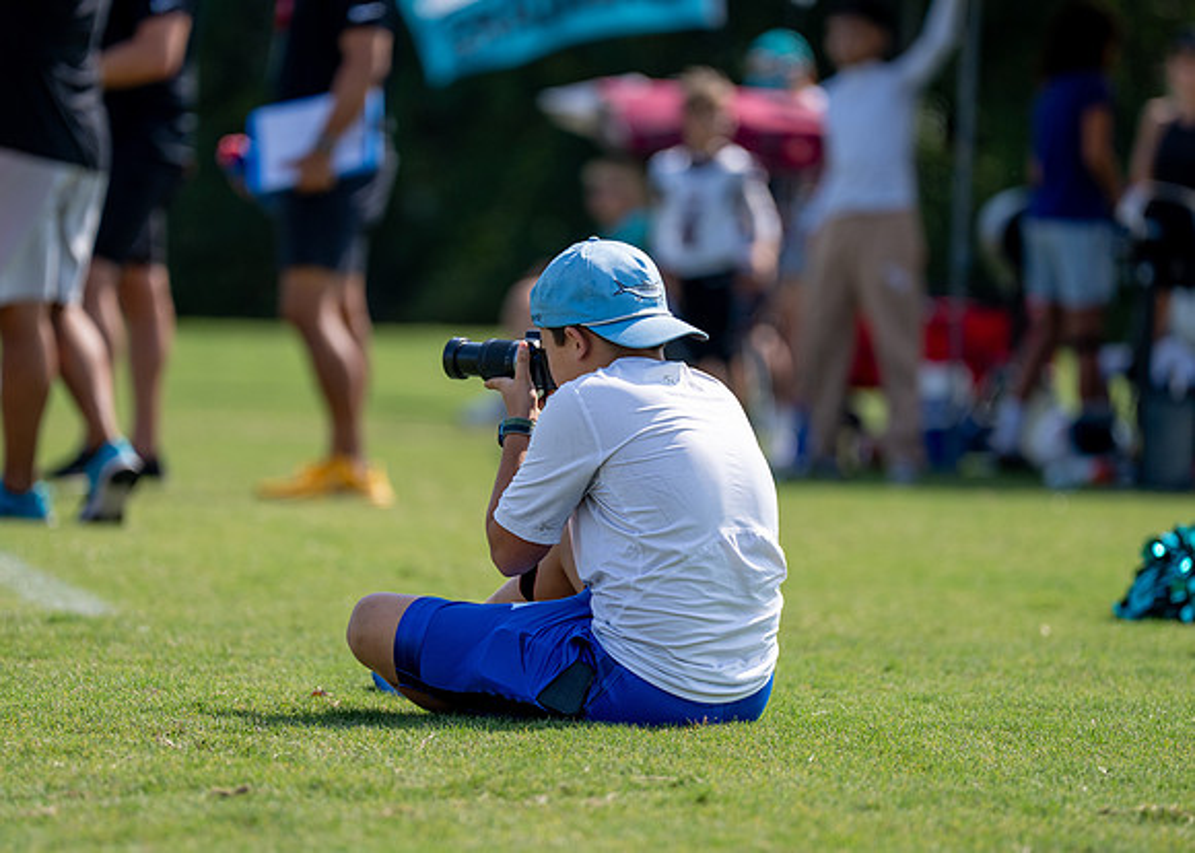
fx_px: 9889
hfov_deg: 6.9
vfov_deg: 4.9
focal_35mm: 291
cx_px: 590
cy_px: 453
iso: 160
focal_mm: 200
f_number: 2.8
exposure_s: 1/2500
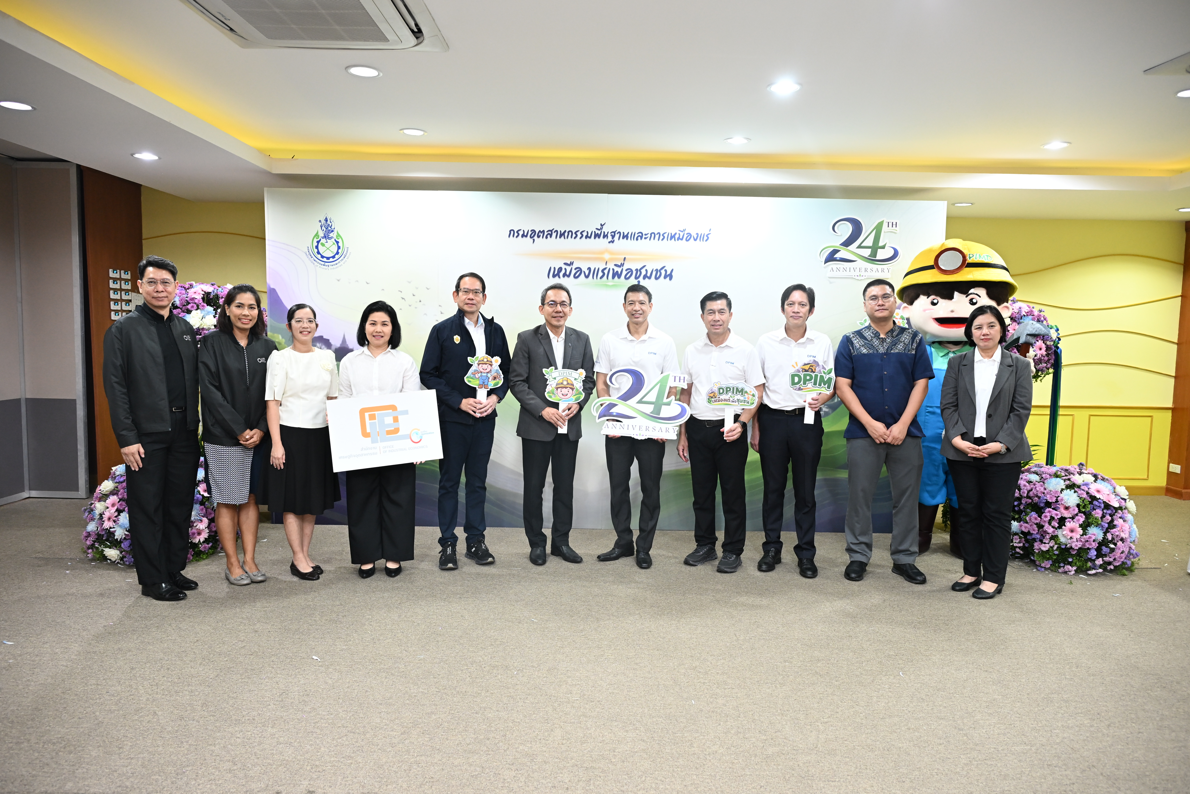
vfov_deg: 53.1
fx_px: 793
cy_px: 397
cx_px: 595
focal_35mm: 24
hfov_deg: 73.7
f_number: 4
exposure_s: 1/30
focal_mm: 24
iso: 1600
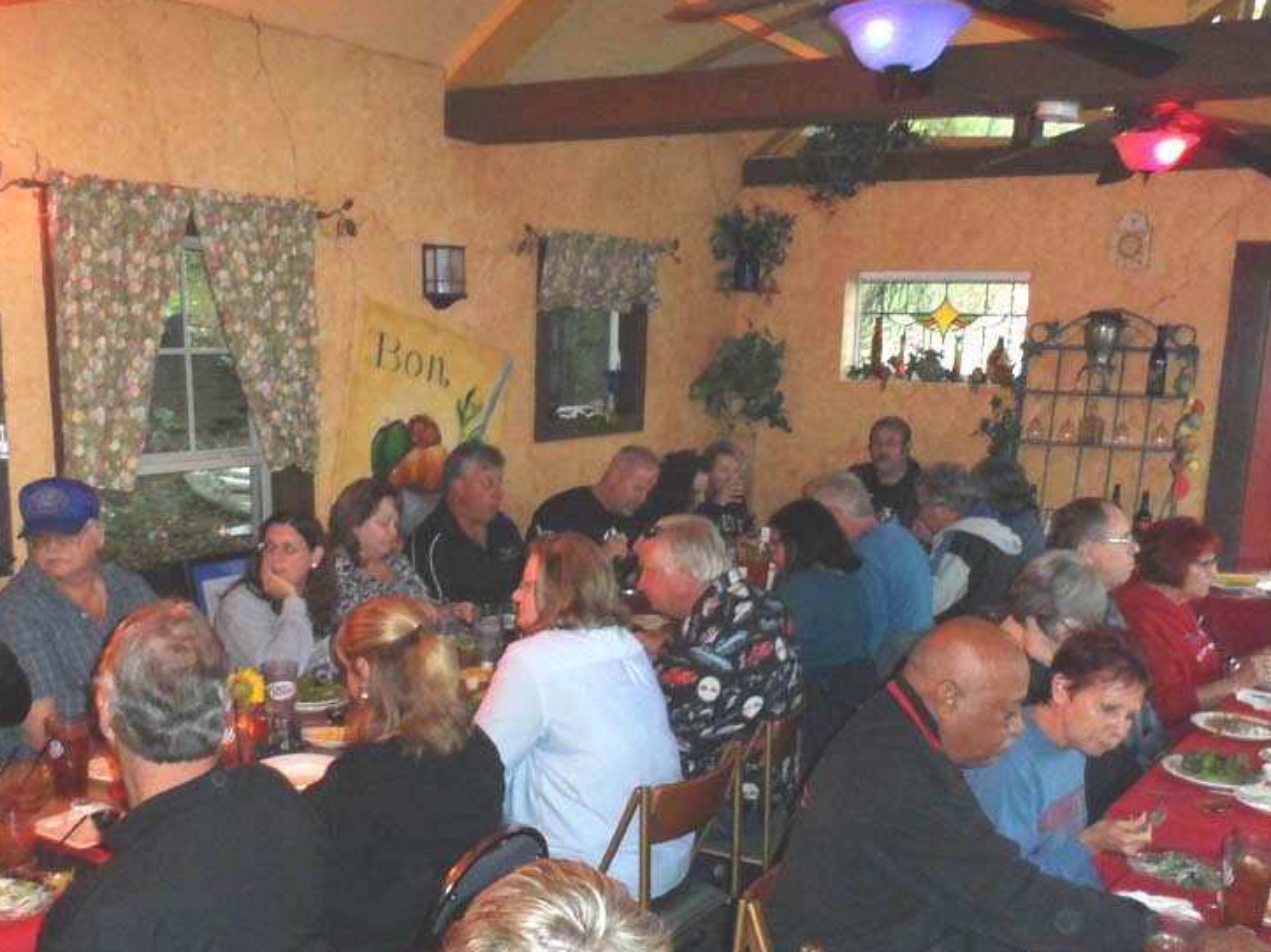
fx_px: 1248
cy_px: 655
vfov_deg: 41.1
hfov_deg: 53.9
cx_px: 578
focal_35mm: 34
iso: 480
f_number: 3.2
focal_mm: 4
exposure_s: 1/10
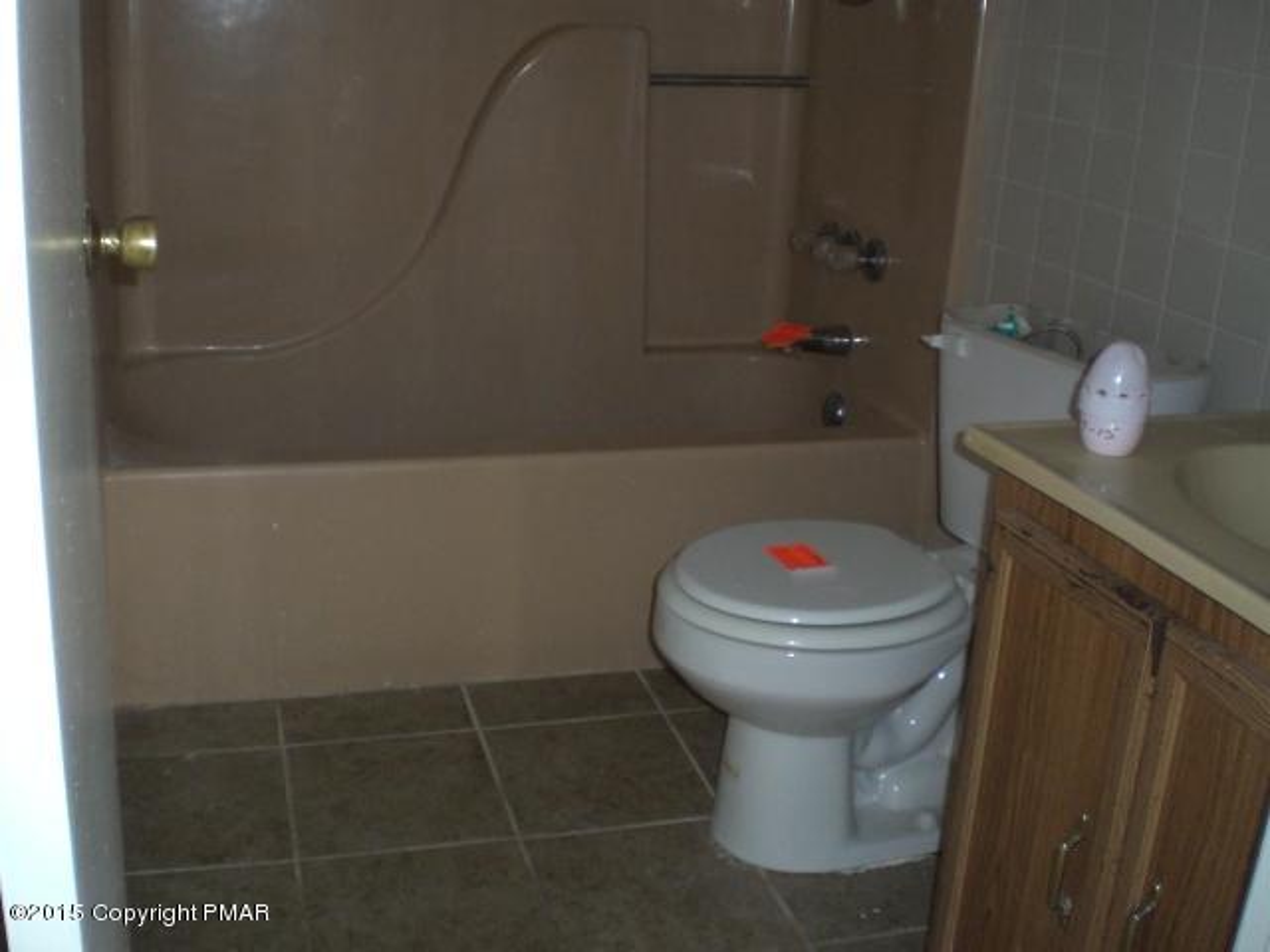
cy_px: 476
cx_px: 635
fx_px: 1394
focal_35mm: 38
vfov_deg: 37.7
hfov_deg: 49.0
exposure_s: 1/30
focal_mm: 6.3
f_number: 3.1
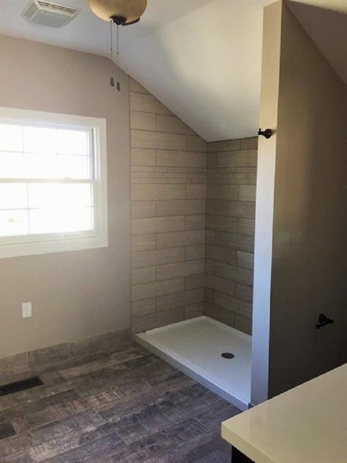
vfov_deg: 61.7
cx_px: 174
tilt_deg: -5.6
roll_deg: -0.4
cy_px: 232
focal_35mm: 29
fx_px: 388
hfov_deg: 48.2
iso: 32
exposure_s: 1/15
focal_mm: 4.15
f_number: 2.2
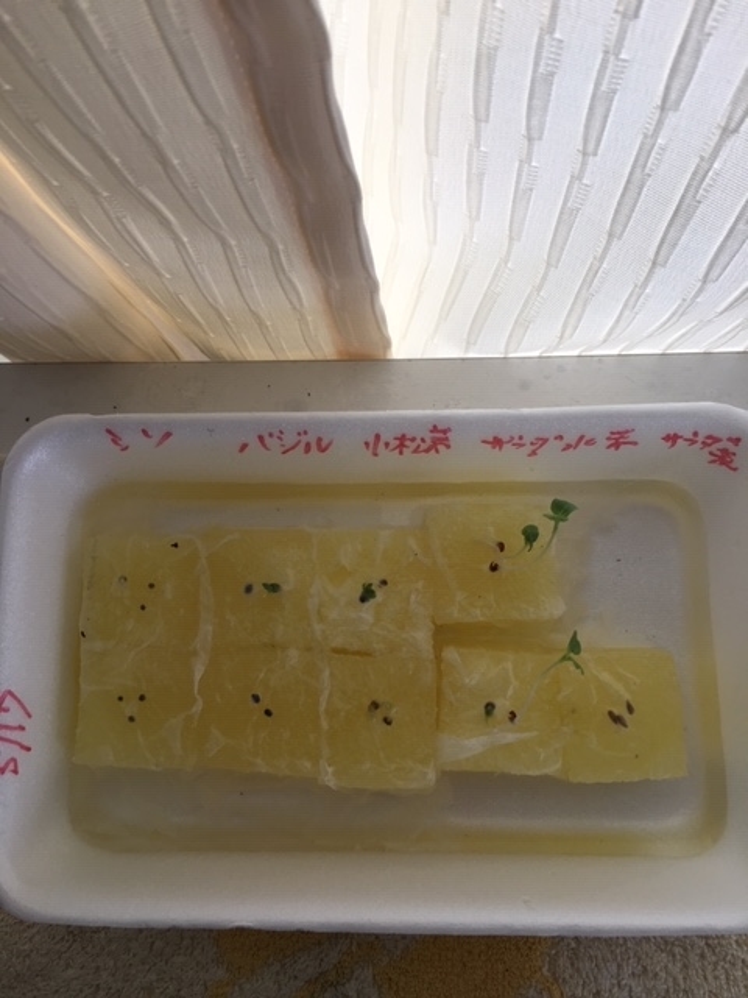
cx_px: 374
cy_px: 499
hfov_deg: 48.2
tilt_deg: -78.7
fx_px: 836
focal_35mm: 29
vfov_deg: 61.7
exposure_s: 1/60
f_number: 2.2
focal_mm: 4.15
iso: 32
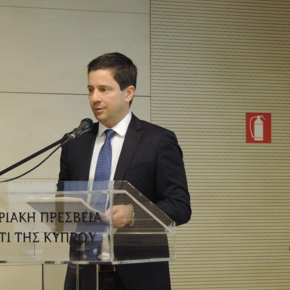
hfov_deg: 8.7
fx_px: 1905
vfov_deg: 8.7
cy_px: 145
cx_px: 127
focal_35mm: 201
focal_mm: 30.3
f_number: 4.5
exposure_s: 1/25
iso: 800
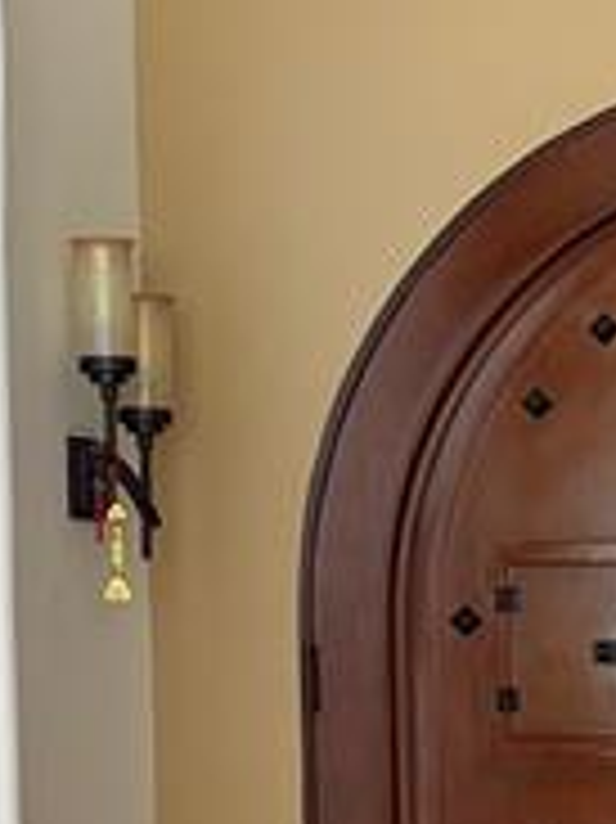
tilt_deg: -3.0
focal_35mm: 109
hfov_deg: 12.9
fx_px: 2589
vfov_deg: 17.7
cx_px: 886
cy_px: 783
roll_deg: +0.3
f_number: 1.6
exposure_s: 1/52
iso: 500
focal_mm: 5.96
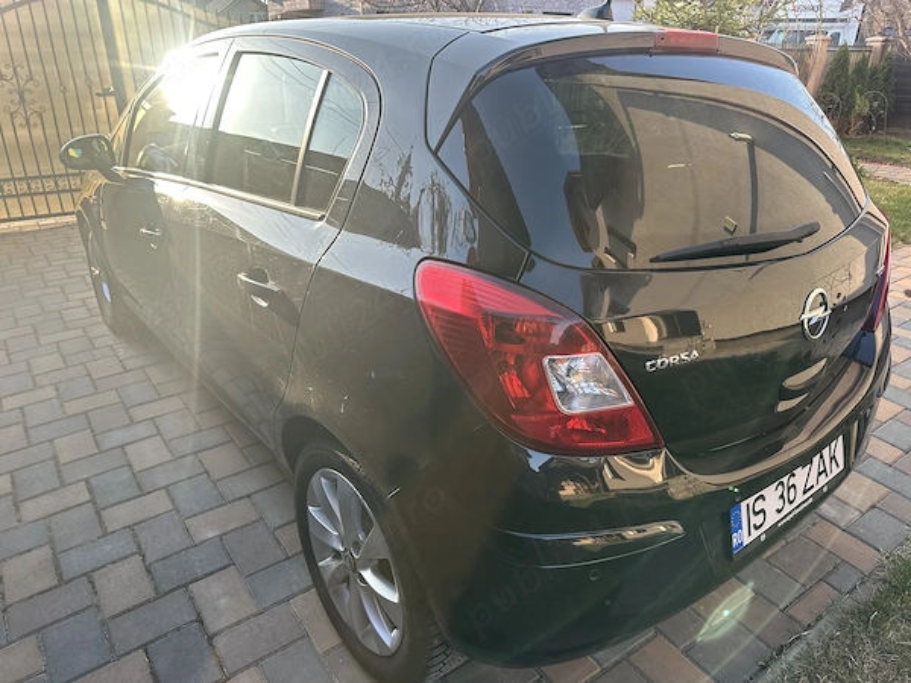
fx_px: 632
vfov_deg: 56.8
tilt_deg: -23.0
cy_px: 342
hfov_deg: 71.6
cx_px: 456
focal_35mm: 24
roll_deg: -0.6
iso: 80
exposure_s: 1/462
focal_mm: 6.86
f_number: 1.78
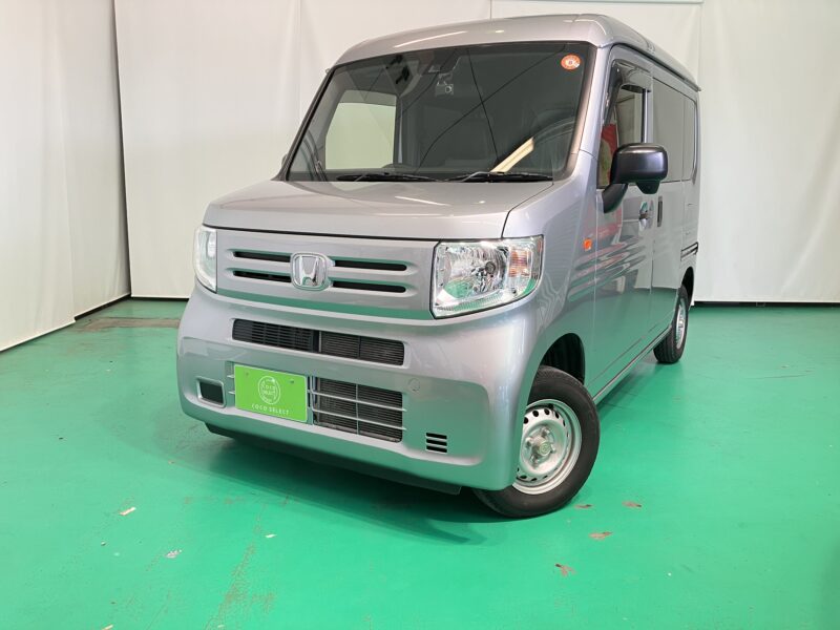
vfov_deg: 49.7
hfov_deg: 63.4
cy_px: 315
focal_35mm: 28
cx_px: 420
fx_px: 679
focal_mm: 3.99
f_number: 1.8
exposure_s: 1/50
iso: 64
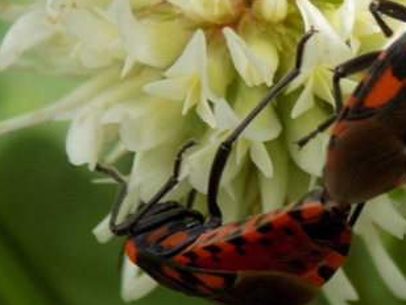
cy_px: 108
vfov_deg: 4.5
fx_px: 3835
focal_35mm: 327
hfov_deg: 6.0
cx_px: 386
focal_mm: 20.9
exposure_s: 1/250
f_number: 4.8
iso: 80
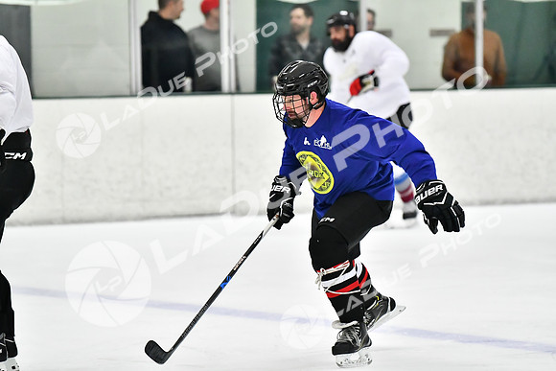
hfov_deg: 10.5
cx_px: 278
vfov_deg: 7.0
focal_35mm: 195
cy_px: 186
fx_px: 3012
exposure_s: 1/1600
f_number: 2.8
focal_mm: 130
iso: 6400
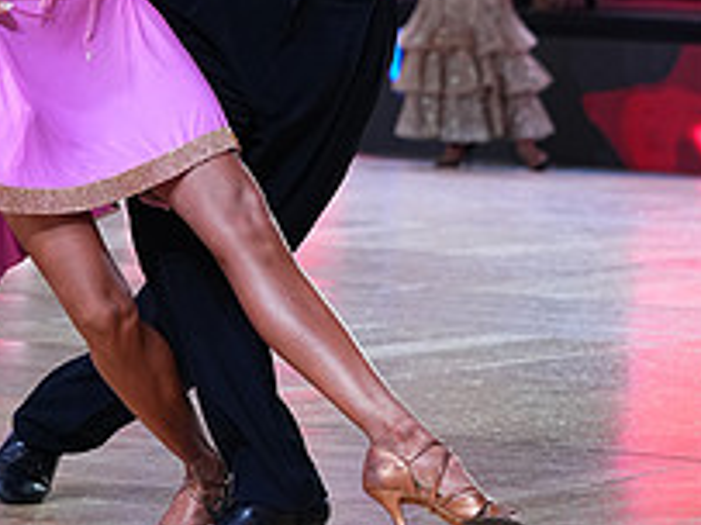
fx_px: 5060
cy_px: -131
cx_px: 285
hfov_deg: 7.9
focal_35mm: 250
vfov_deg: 5.9
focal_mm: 91
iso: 1000
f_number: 4
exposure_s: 1/400
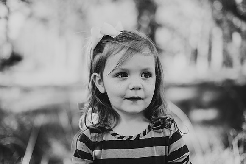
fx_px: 342
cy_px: 82
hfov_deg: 39.6
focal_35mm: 50
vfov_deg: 27.0
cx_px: 123
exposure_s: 1/1250
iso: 200
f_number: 2
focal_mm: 50
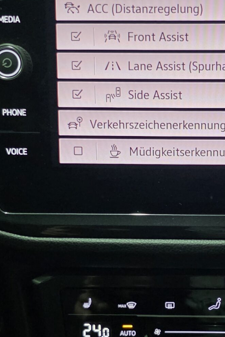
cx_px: 213
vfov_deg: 31.7
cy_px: 257
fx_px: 582
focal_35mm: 62
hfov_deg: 21.3
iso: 1600
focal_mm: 6.3
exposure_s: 1/100
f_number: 1.7
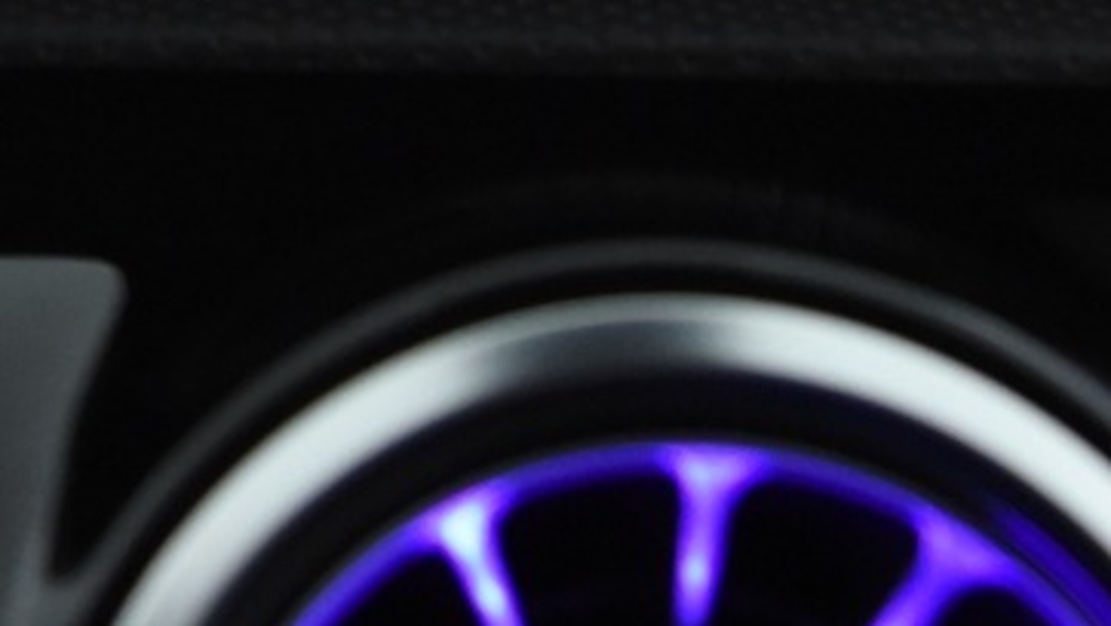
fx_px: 5246
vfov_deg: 6.6
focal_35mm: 178
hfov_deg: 11.9
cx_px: -169
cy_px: -623
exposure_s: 1/80
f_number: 4
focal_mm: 38
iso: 4000
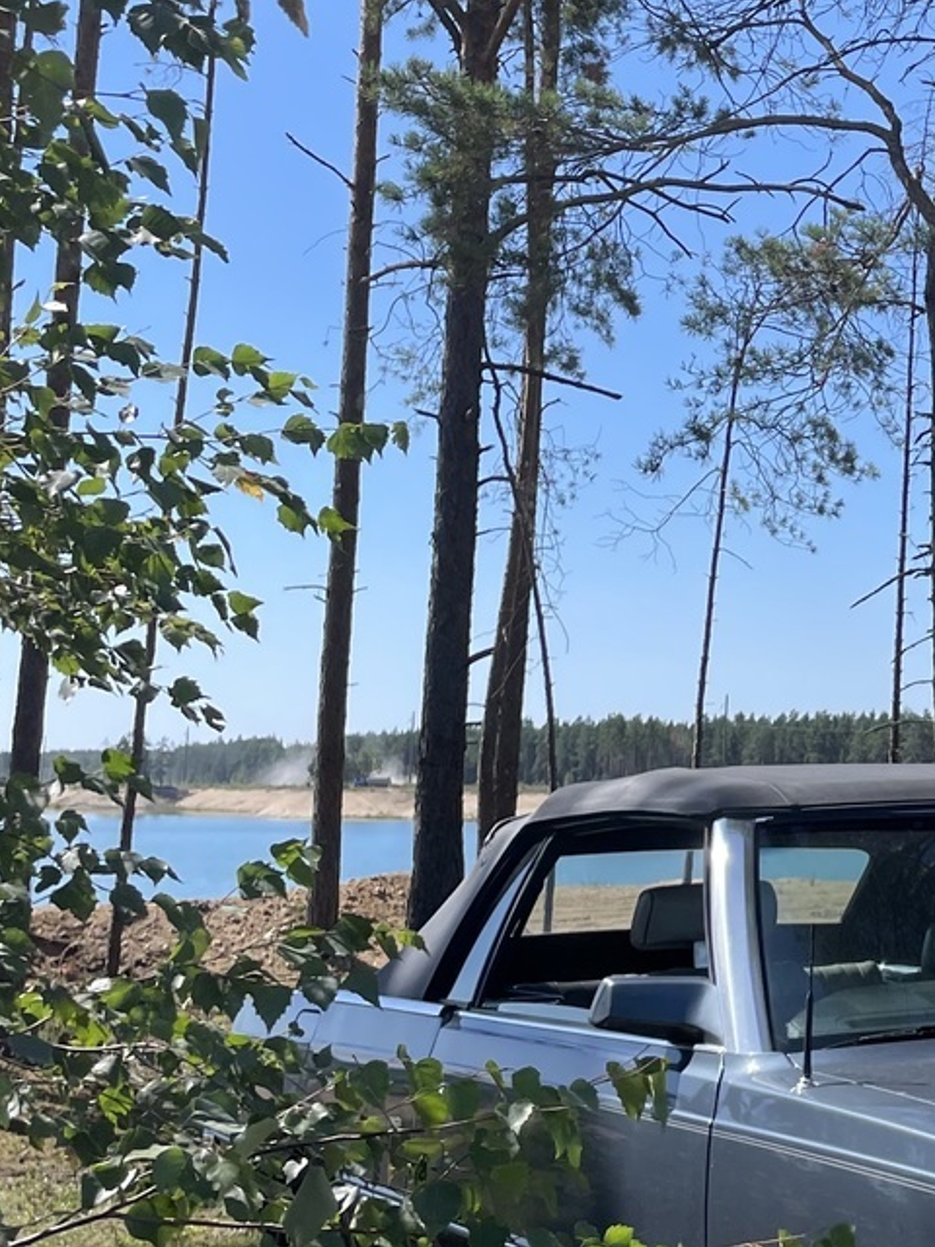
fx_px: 2341
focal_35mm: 65
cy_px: 450
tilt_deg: +8.5
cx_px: 1126
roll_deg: +0.5
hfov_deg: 21.0
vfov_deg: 29.7
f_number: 1.6
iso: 32
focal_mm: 4.2
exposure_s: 1/2132
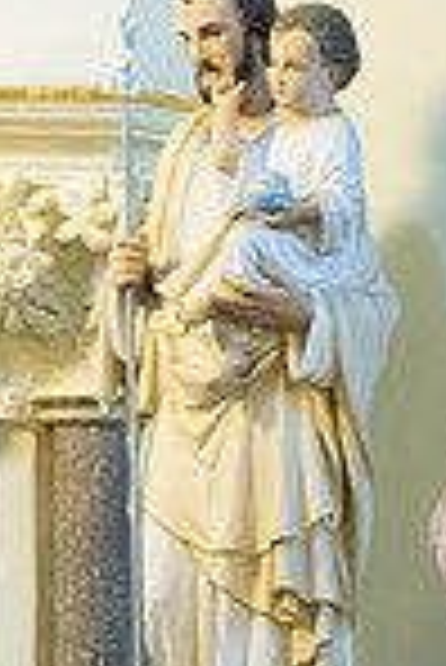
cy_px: 848
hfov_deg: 10.0
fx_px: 2540
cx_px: 203
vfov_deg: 14.4
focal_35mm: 137
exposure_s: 1/160
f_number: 3.5
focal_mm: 35
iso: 1250
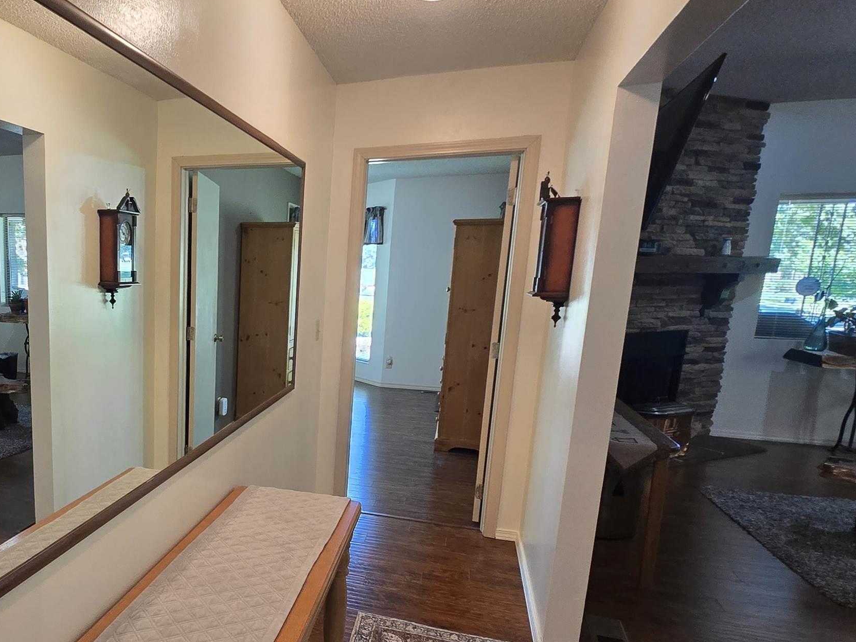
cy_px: 387
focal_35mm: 24
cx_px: 183
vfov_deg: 56.4
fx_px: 593
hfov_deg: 65.7
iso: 250
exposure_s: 1/60
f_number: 2.2
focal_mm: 2.2
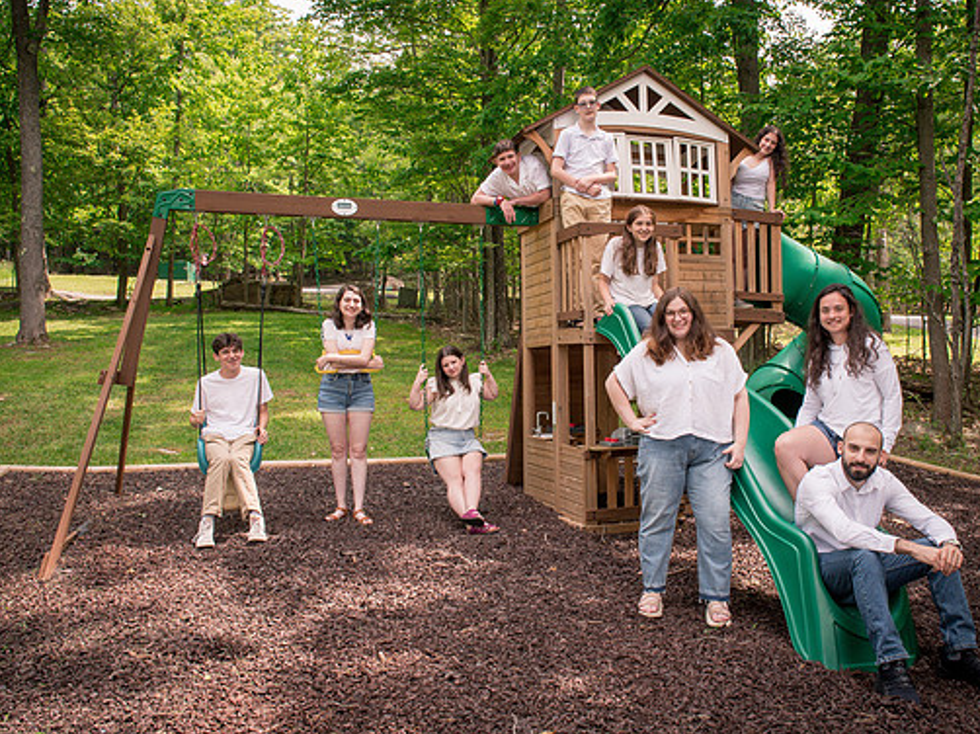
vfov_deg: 46.7
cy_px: 344
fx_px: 849
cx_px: 548
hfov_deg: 59.8
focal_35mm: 30
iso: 400
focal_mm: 24
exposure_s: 1/125
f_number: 13
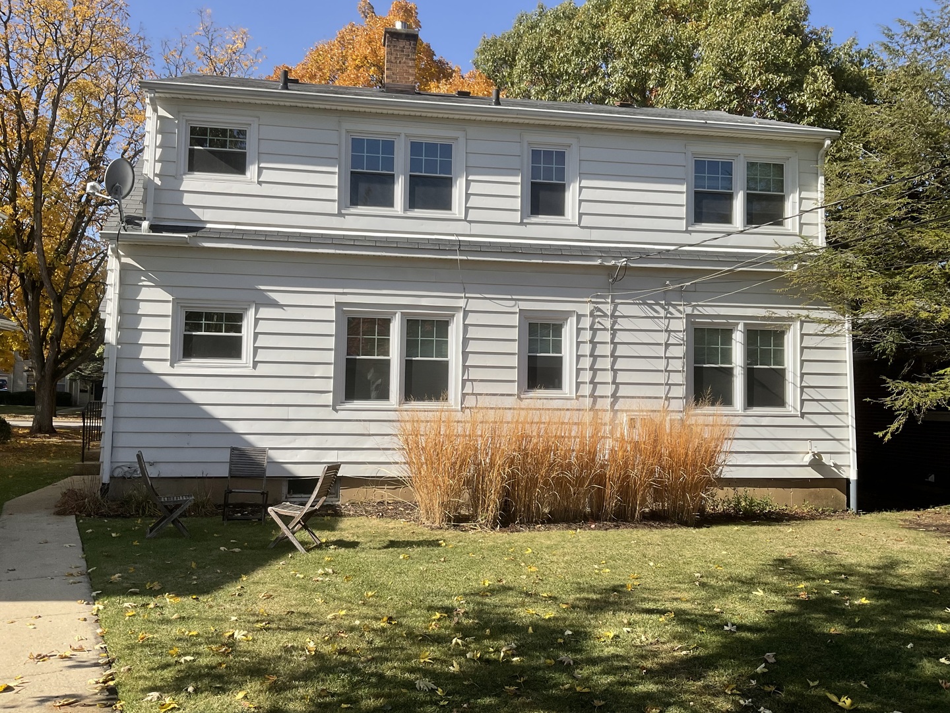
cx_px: 475
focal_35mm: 29
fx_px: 796
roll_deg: -0.9
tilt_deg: +2.7
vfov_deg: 48.2
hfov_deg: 61.7
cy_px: 356
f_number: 1.8
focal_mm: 3
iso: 16
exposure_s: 1/1626
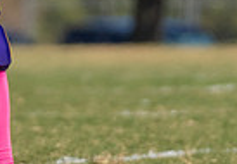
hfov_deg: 1.4
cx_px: -114
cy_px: -60
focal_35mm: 1479
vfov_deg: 1.0
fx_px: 9858
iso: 100
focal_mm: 200
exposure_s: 1/4000
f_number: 2.8
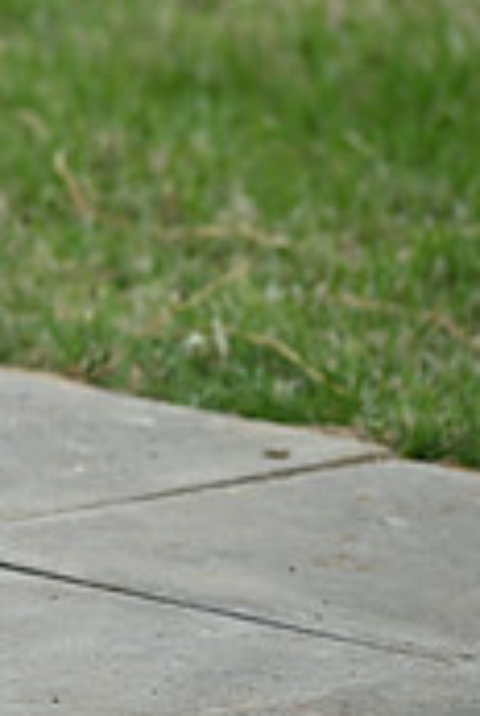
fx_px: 11672
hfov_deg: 2.3
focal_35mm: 586
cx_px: -629
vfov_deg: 3.5
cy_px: -19
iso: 320
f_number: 4.5
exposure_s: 1/1000
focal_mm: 175
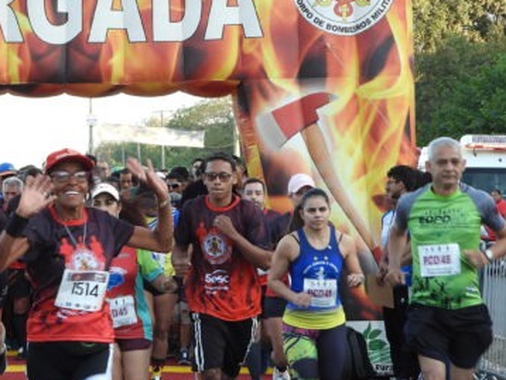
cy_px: 222
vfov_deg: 9.5
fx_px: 2282
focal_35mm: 156
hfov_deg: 12.6
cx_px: 92
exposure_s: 1/60
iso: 100
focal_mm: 11.7
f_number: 3.5
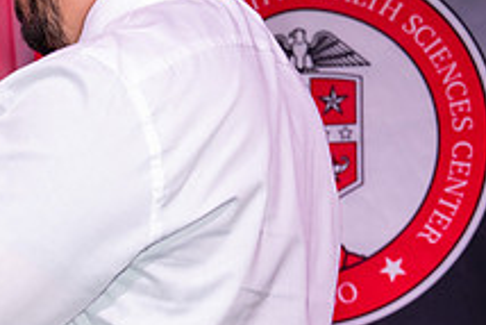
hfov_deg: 8.3
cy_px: 209
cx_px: -70
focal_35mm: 245
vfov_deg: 5.6
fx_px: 3310
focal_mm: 70
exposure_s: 1/160
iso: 800
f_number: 5.6
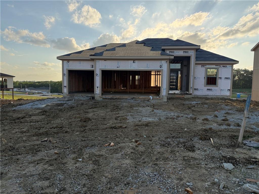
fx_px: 180
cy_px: 97
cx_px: 130
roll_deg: -0.8
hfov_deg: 71.6
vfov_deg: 56.8
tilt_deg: -4.0
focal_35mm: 24
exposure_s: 1/4167
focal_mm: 6.76
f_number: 1.78
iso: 100
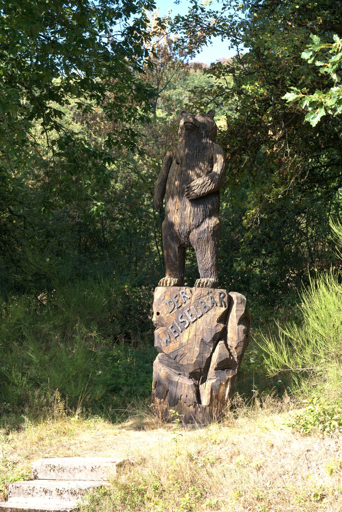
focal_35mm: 90
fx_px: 1282
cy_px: 256
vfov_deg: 22.6
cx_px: 171
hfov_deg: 15.2
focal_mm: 90
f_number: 6.3
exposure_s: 1/200
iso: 320
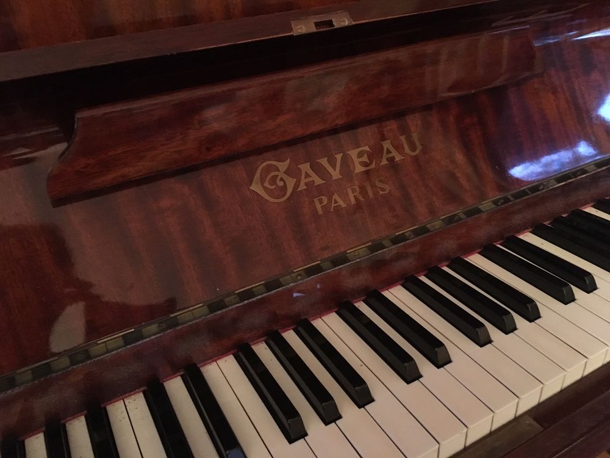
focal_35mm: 29
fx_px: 511
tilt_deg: -33.8
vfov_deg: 48.2
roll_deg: +2.3
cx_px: 305
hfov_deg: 61.7
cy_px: 229
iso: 500
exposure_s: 1/17
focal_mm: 4.15
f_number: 2.2
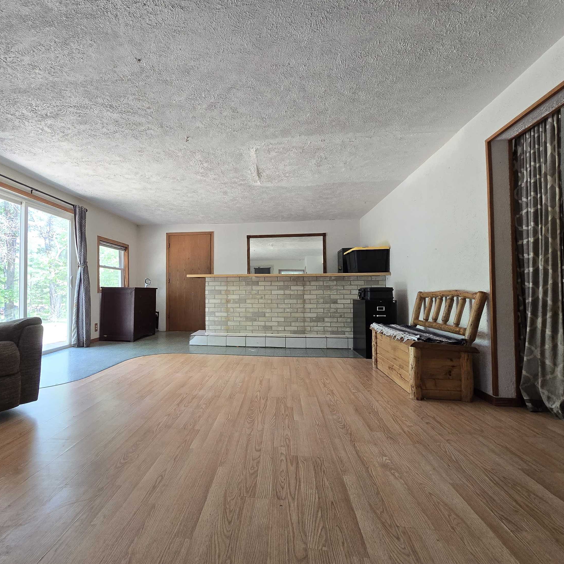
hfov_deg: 86.8
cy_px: 289
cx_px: 239
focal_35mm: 16
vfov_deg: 87.4
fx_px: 295
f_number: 2.2
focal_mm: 2.2
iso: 160
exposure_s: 1/60
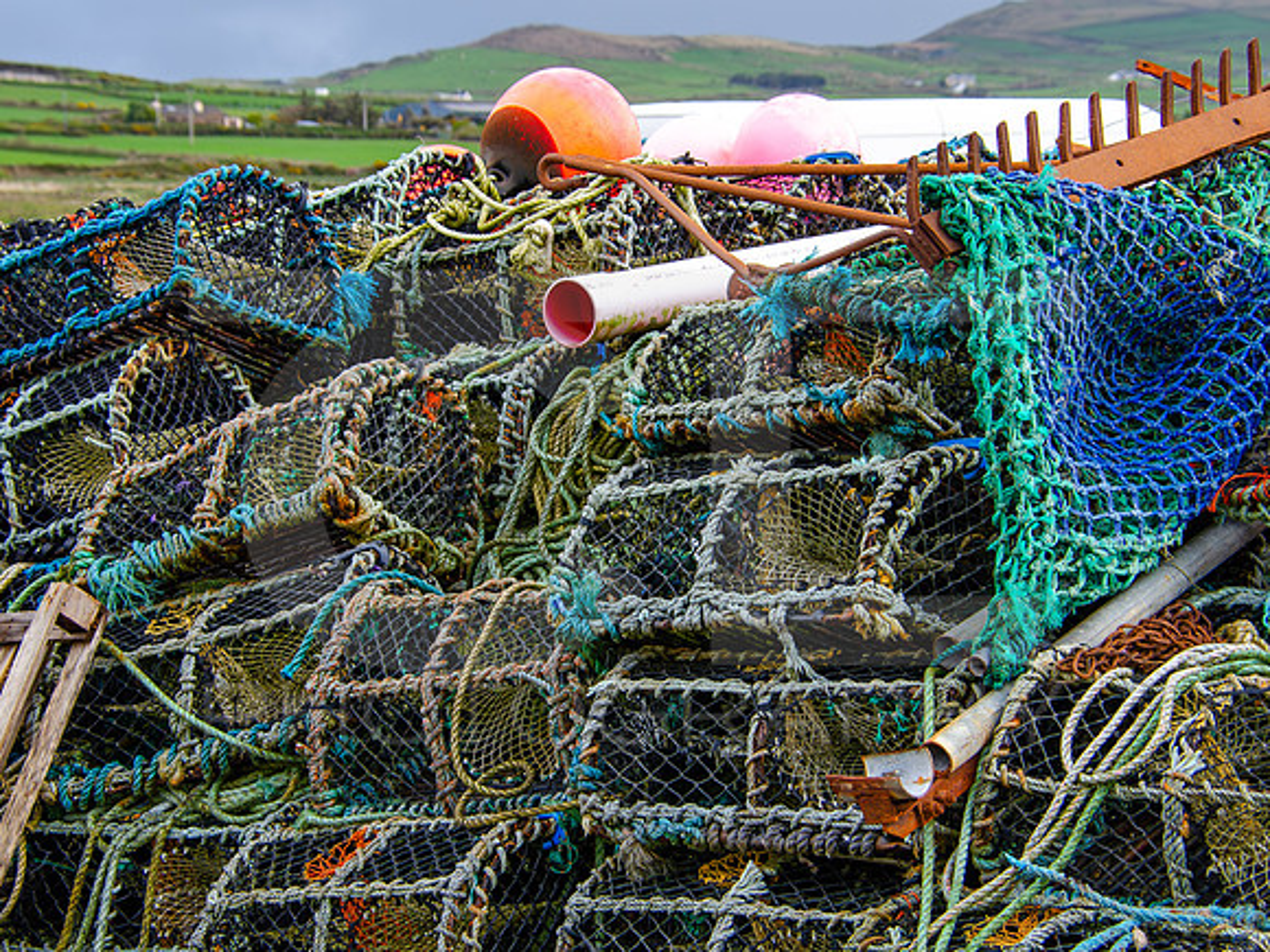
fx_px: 4066
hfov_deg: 17.8
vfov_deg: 13.4
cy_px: 476
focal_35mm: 111
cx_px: 609
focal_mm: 68
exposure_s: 1/100
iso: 320
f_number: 8
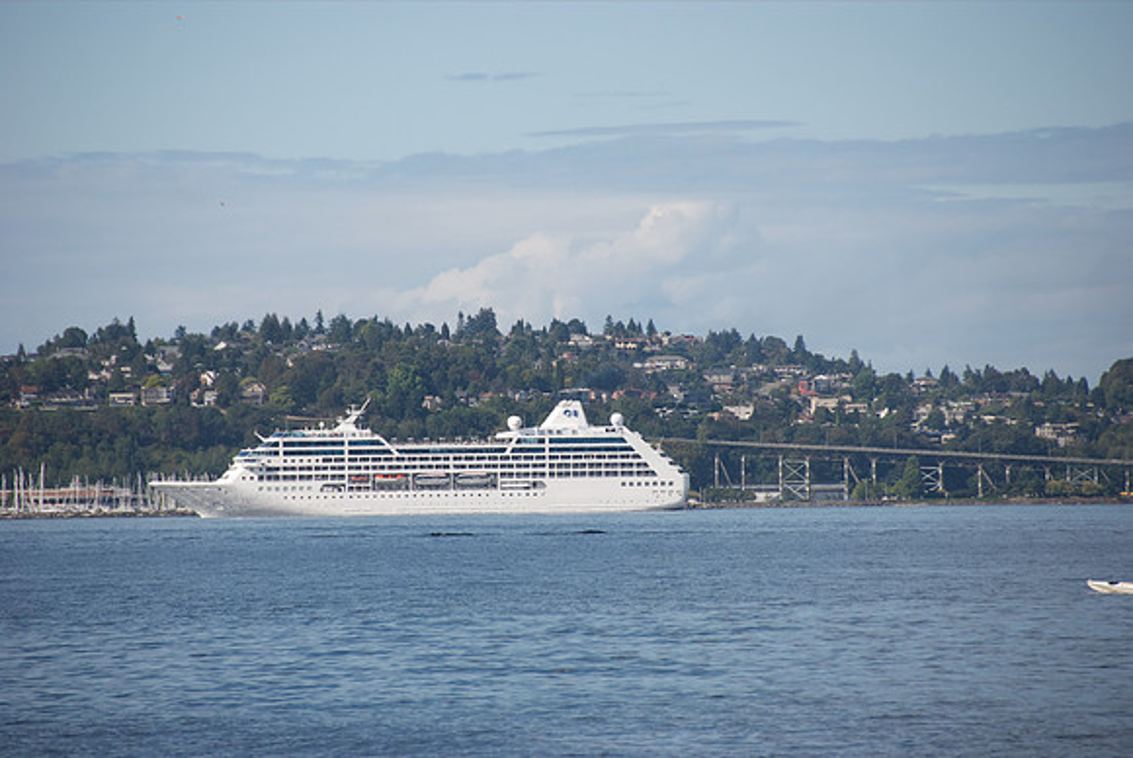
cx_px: 566
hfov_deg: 6.9
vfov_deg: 4.6
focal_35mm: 300
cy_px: 379
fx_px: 9451
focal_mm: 200
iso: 200
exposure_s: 1/1000
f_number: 5.6
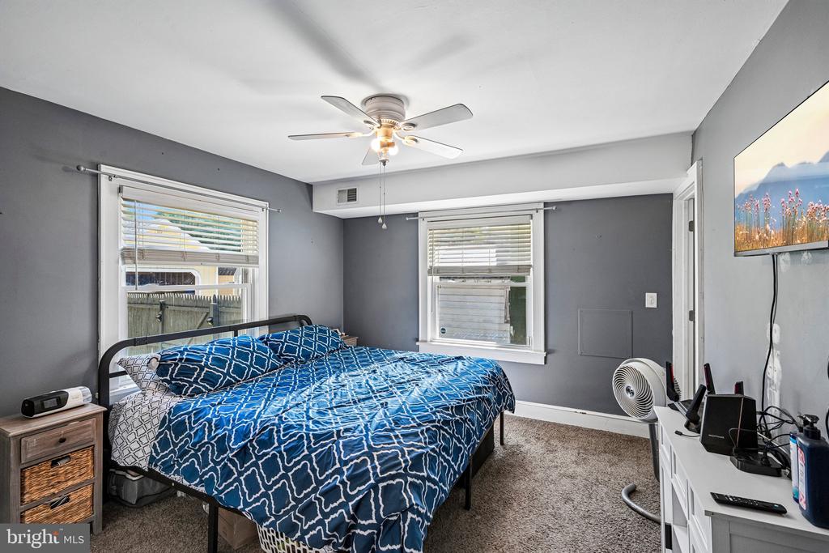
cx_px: 414
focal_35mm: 16
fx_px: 368
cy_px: 276
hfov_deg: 96.7
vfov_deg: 73.8
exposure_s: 1/200
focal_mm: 16
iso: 800
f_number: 8
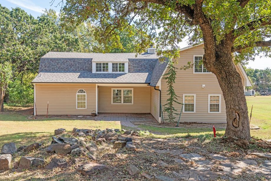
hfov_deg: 63.6
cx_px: 123
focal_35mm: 29
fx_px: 218
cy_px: 84
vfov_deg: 44.9
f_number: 7.1
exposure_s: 1/200
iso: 200
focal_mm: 26
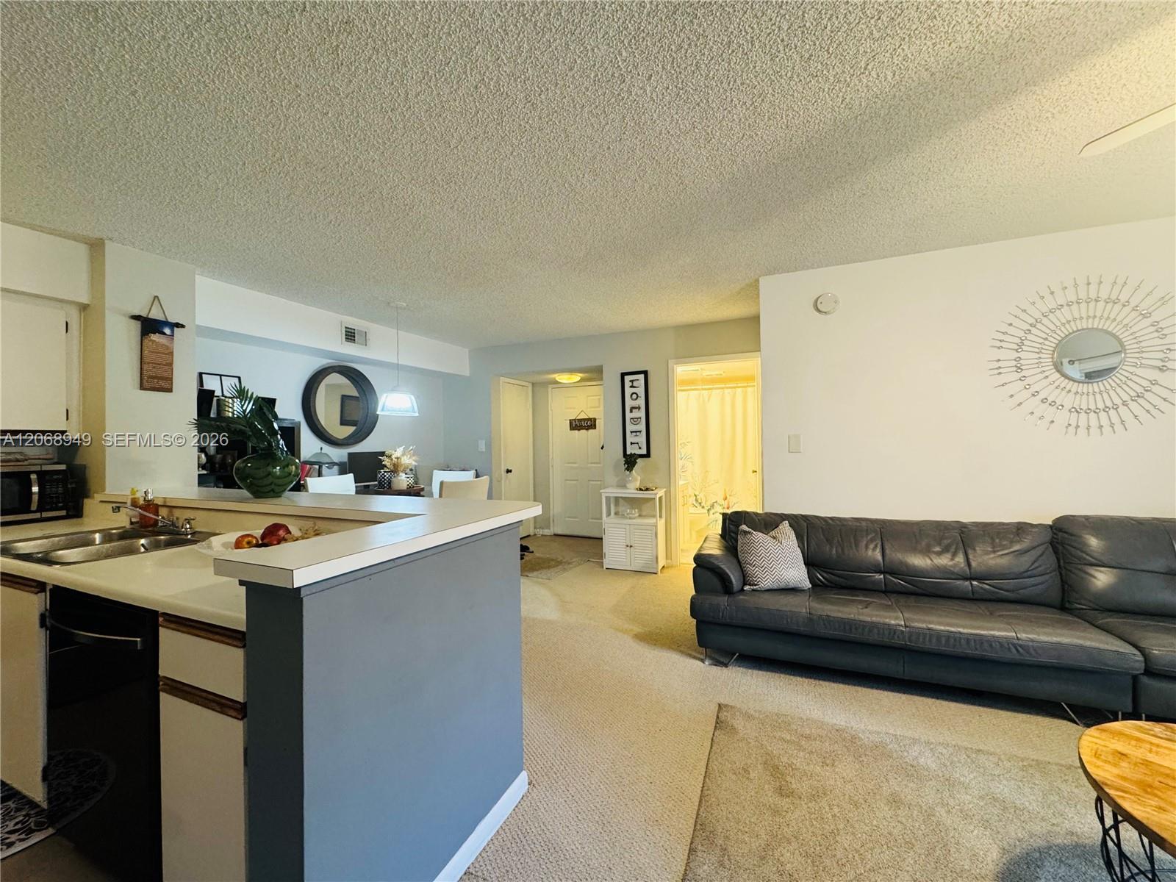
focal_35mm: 14
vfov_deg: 85.7
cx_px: 588
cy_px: 441
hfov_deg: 102.1
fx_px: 476
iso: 250
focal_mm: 2.22
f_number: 2.2
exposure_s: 1/60
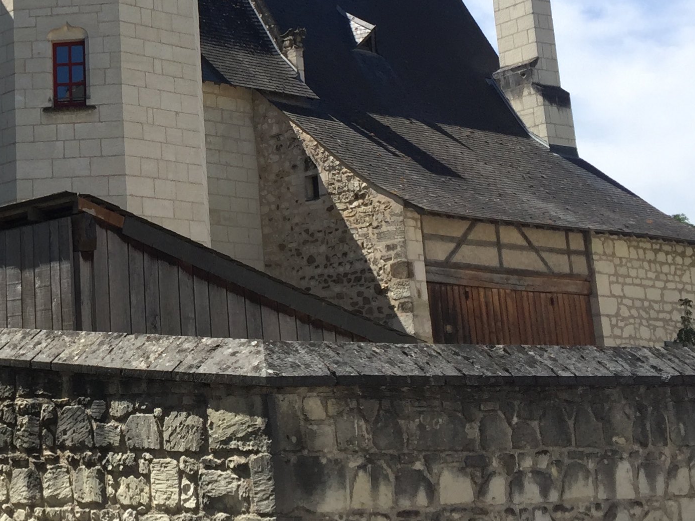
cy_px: 67
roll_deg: +0.2
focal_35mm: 68
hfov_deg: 27.0
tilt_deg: +16.8
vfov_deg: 21.2
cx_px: -2
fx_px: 1365
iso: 32
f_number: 2.2
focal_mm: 4.15
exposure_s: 1/1464
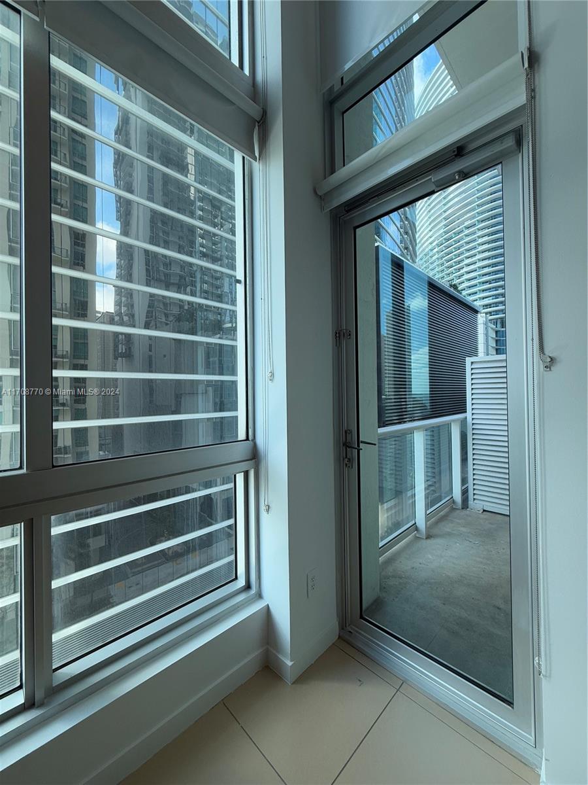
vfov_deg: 102.1
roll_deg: +0.3
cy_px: 392
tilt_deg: +0.5
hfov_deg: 85.7
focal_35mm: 14
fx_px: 317
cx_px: 294
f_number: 2.2
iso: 50
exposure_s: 1/170
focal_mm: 2.22
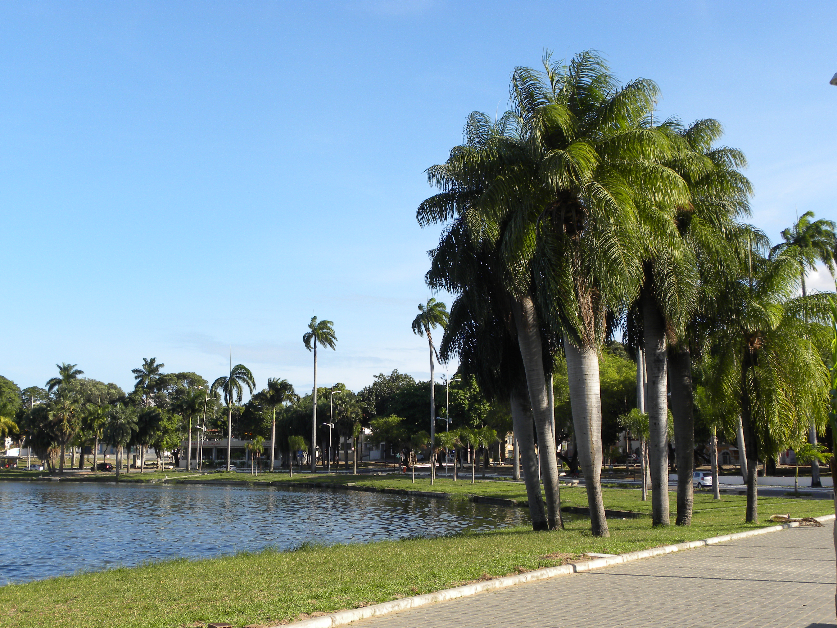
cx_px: 418
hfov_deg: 36.8
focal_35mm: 52
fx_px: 1257
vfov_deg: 28.0
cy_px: 314
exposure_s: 1/244
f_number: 5
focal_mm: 9.2
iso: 64
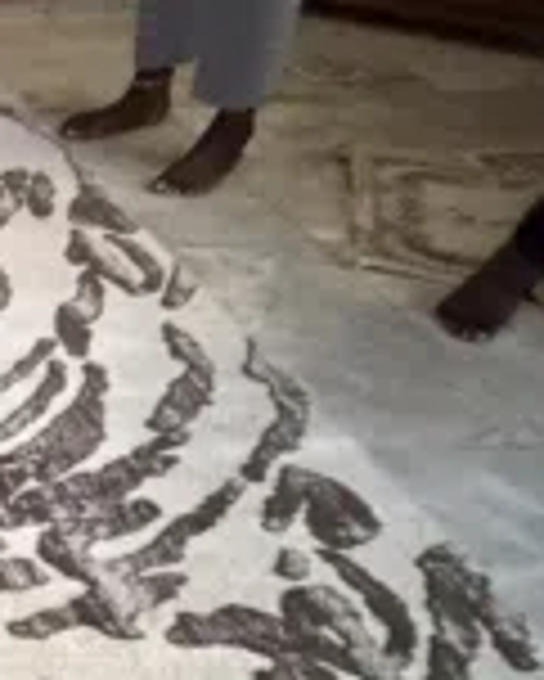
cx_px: -634
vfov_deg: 31.5
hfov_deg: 16.8
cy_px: 558
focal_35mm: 58
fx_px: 1166
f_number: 2.2
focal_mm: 2.22
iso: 1250
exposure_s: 1/52
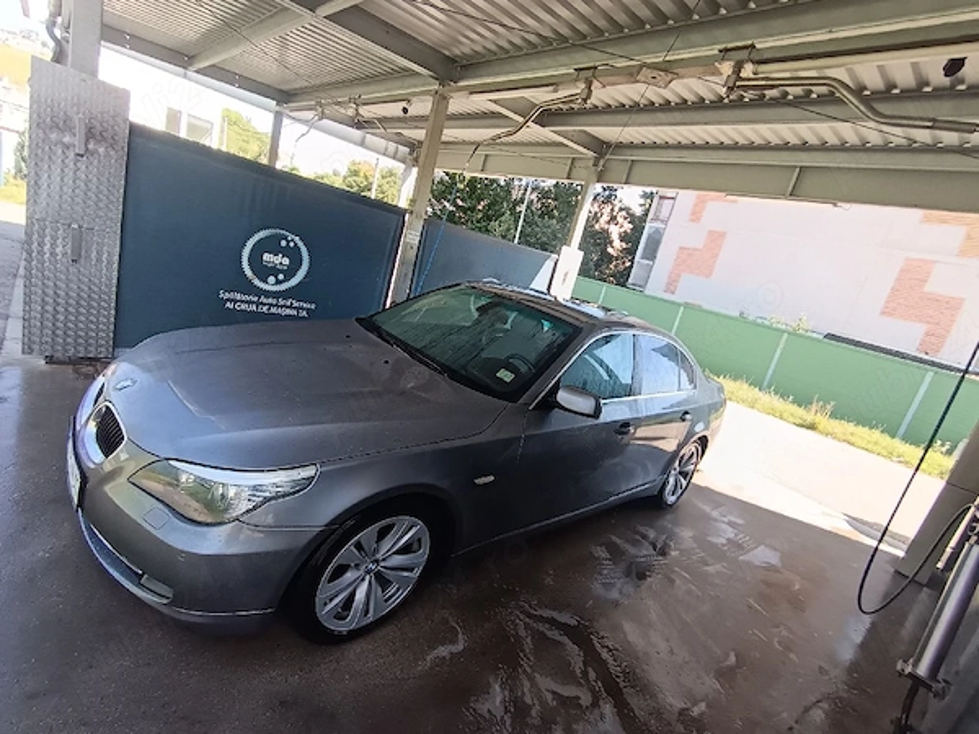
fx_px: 481
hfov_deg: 91.0
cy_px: 367
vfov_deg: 74.7
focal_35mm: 17
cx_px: 490
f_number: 2.2
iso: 112
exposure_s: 1/120
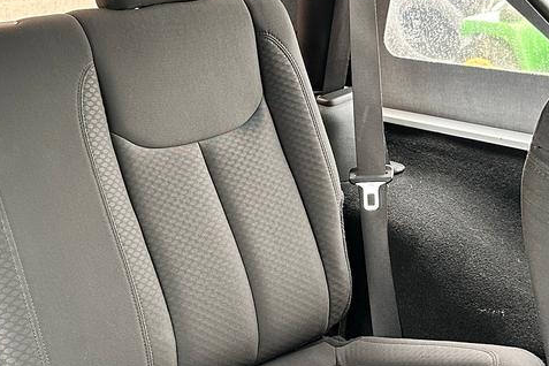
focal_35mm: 67
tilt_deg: -17.3
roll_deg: +3.6
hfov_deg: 30.0
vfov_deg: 20.3
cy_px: 222
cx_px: 208
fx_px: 1022
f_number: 1.78
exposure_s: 1/105
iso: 250
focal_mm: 6.86
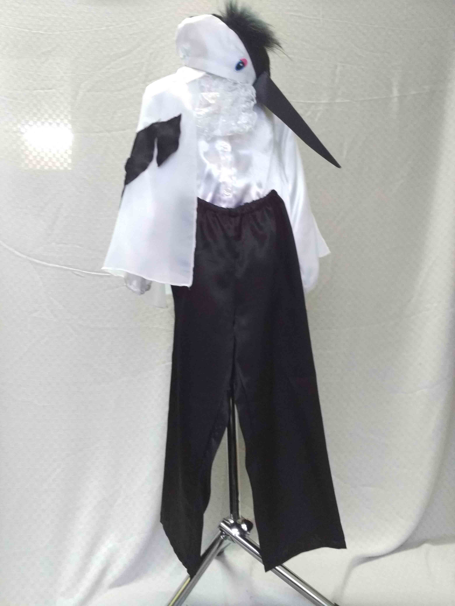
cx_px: 228
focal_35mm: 30
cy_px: 303
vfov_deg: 60.0
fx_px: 526
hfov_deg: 46.8
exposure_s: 1/14
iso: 949
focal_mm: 4.12
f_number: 2
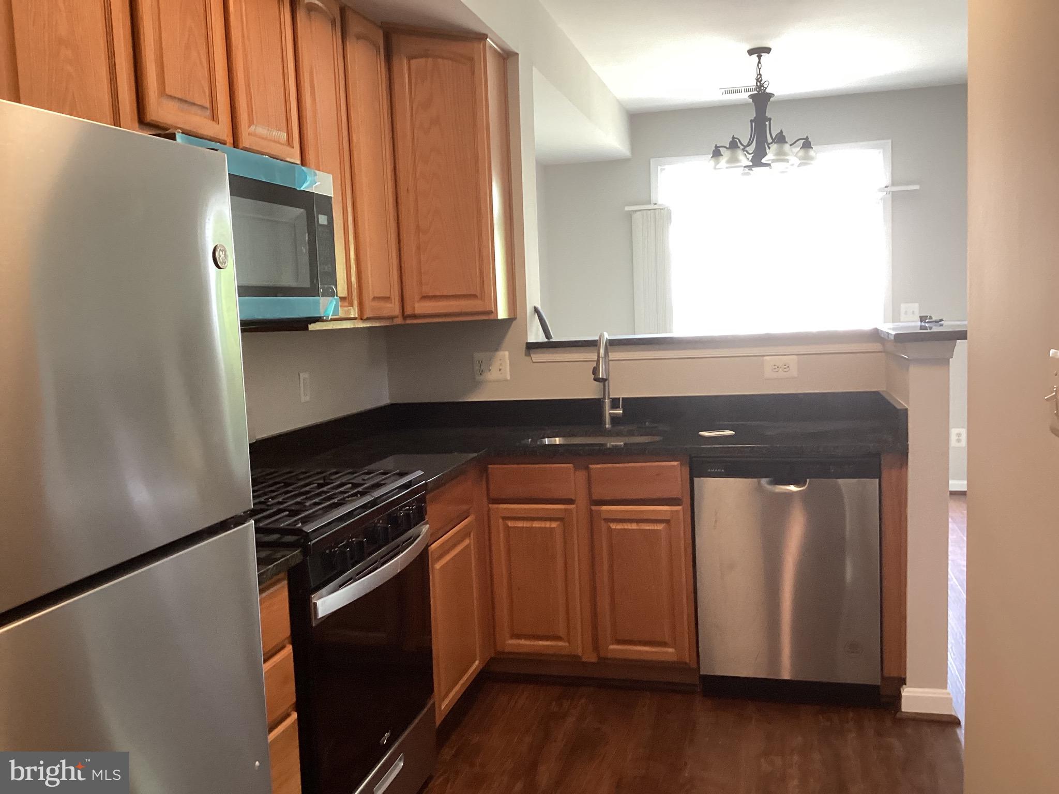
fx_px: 948
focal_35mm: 31
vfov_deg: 45.4
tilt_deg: -4.5
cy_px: 397
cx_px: 530
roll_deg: +1.7
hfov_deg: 58.4
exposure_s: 1/60
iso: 160
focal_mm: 3.3
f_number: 2.4
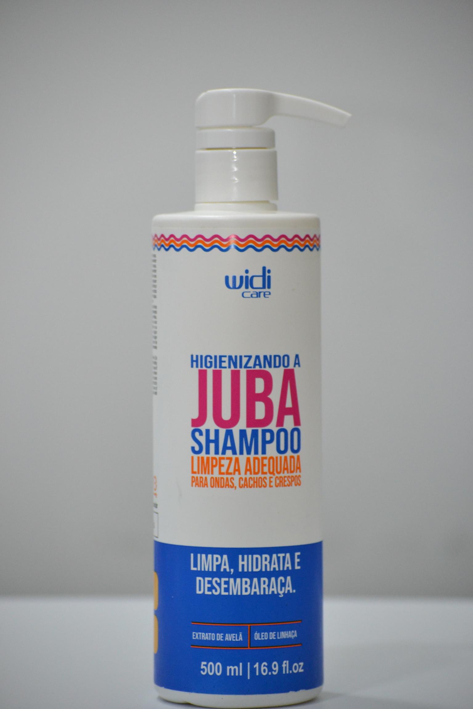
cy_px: 354
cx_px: 236
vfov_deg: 10.2
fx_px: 3991
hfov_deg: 6.8
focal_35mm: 202
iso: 1600
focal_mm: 135
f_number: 5
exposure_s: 1/200
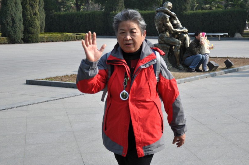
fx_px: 546
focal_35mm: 79
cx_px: 139
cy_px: 81
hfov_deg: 25.7
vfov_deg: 17.2
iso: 250
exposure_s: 1/1600
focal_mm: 42
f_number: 4.8
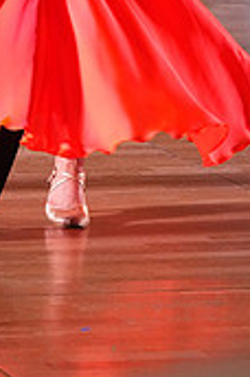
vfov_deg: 5.5
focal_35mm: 372
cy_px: -252
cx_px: 43
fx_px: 3890
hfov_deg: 3.7
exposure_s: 1/200
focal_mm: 110
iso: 4000
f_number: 5
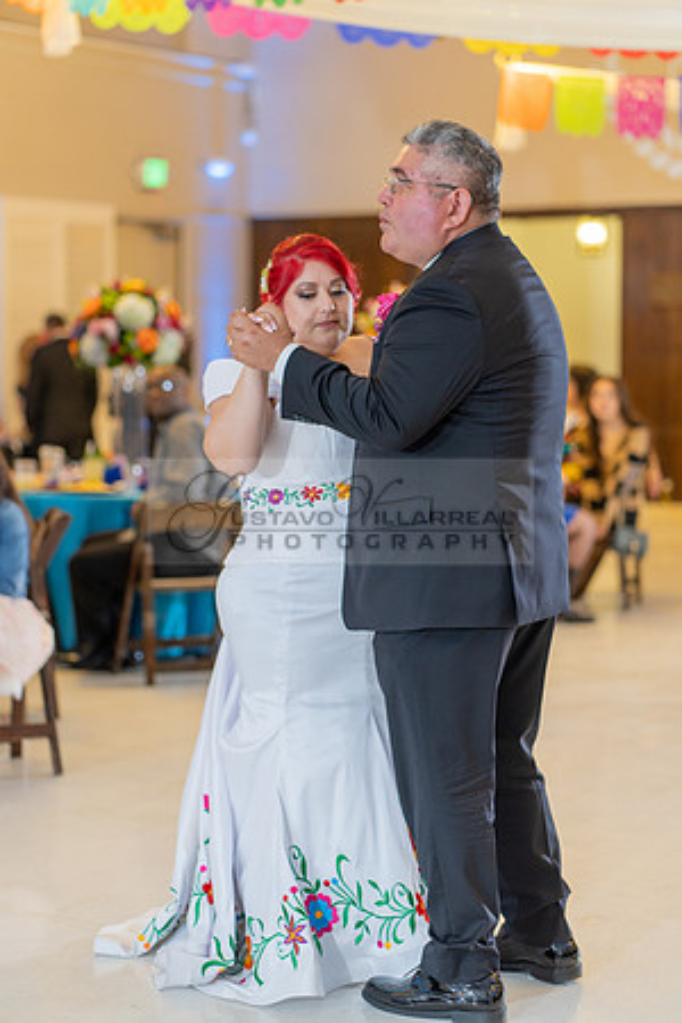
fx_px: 2415
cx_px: 341
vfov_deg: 23.9
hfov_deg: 16.1
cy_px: 512
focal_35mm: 85
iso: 800
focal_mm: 85
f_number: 2.2
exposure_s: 1/80
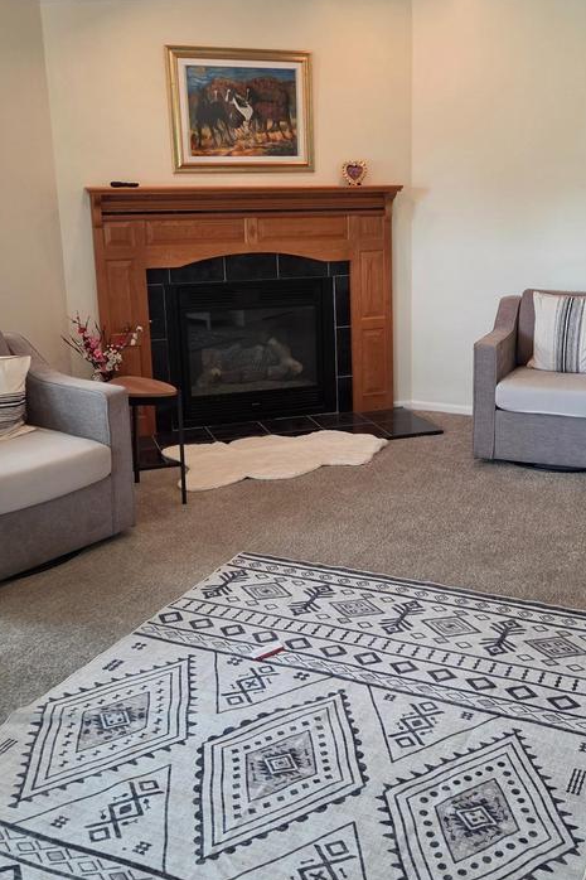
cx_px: 399
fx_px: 904
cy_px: 386
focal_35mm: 37
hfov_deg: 35.5
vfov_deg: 51.8
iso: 250
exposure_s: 1/120
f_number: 1.8
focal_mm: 5.4
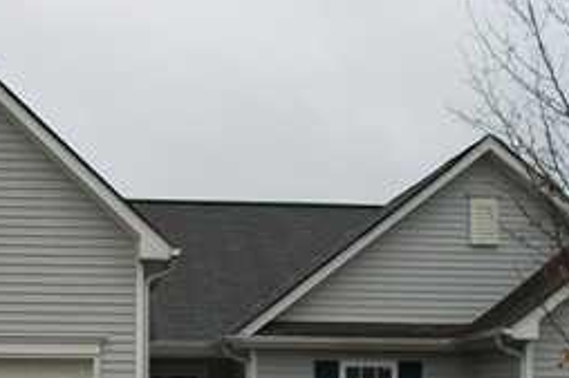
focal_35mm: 84
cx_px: 186
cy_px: 376
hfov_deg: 24.1
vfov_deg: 15.9
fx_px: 1327
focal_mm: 5.7
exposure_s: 1/160
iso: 80
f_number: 2.9
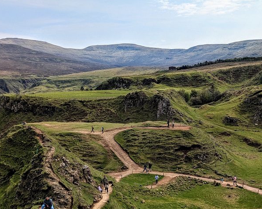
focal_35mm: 41
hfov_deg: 44.2
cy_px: 150
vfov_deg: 35.9
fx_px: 318
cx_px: 173
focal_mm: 5.43
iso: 49
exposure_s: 1/2155
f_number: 1.89
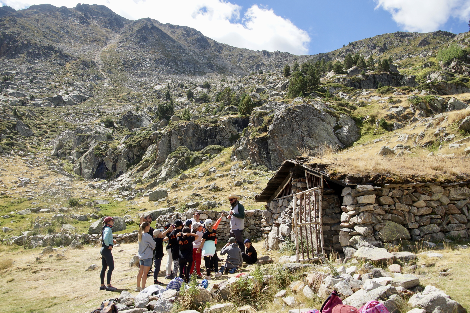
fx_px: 392
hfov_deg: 61.9
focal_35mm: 30
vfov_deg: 43.6
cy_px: 156
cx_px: 235
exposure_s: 1/200
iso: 100
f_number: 7.1
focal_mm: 20
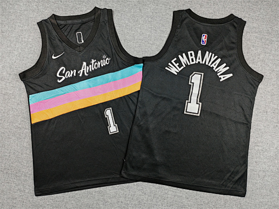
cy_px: 104
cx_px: 140
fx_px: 201
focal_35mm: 25
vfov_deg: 54.9
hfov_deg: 69.4
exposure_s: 1/100
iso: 100
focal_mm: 5.3
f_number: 1.9
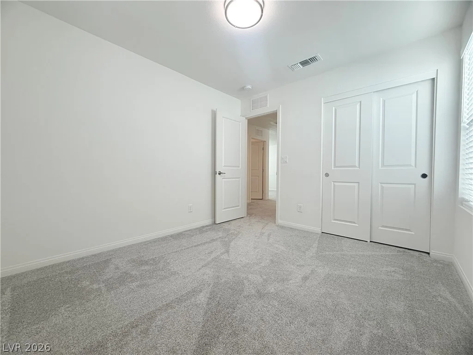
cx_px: 236
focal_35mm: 14
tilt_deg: -0.8
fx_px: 191
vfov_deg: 85.7
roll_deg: -0.1
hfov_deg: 102.1
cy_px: 178
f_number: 2.2
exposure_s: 1/120
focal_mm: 2.22
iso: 125
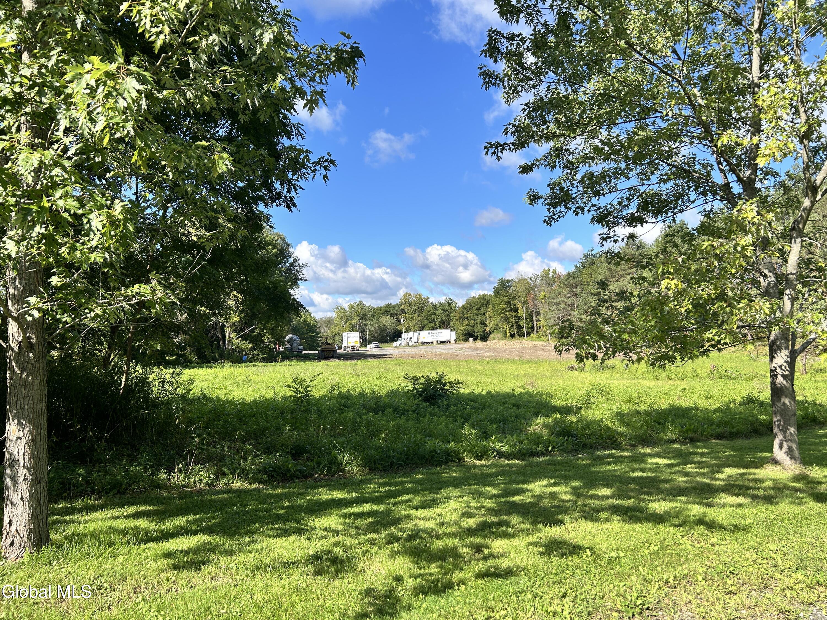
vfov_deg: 53.1
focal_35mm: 26
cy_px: 310
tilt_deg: +2.6
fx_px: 621
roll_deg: +1.8
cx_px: 414
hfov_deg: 67.3
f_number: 1.5
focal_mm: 5.7
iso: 50
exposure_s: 1/2571
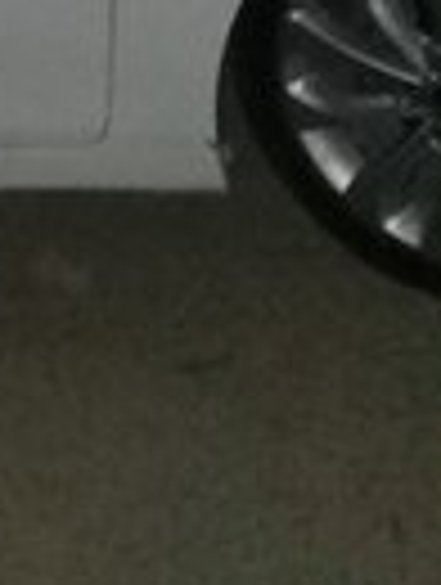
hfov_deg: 11.6
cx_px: -382
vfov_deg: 15.7
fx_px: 1998
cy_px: -216
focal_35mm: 118
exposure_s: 1/17
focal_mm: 3.3
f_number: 2.2
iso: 640
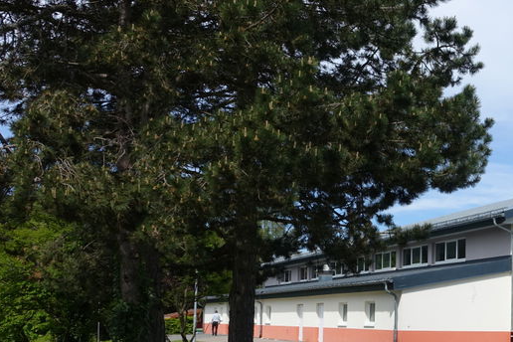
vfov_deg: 24.6
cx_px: 467
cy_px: 278
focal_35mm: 54
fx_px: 769
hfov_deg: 34.7
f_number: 5.6
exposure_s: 1/500
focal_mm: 10.6
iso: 125
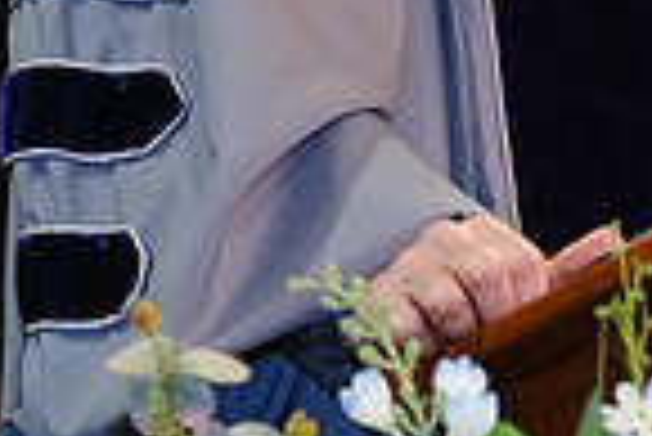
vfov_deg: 3.7
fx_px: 6635
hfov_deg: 5.6
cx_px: 325
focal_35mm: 366
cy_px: -266
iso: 1250
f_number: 4
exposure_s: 1/125
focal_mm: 47
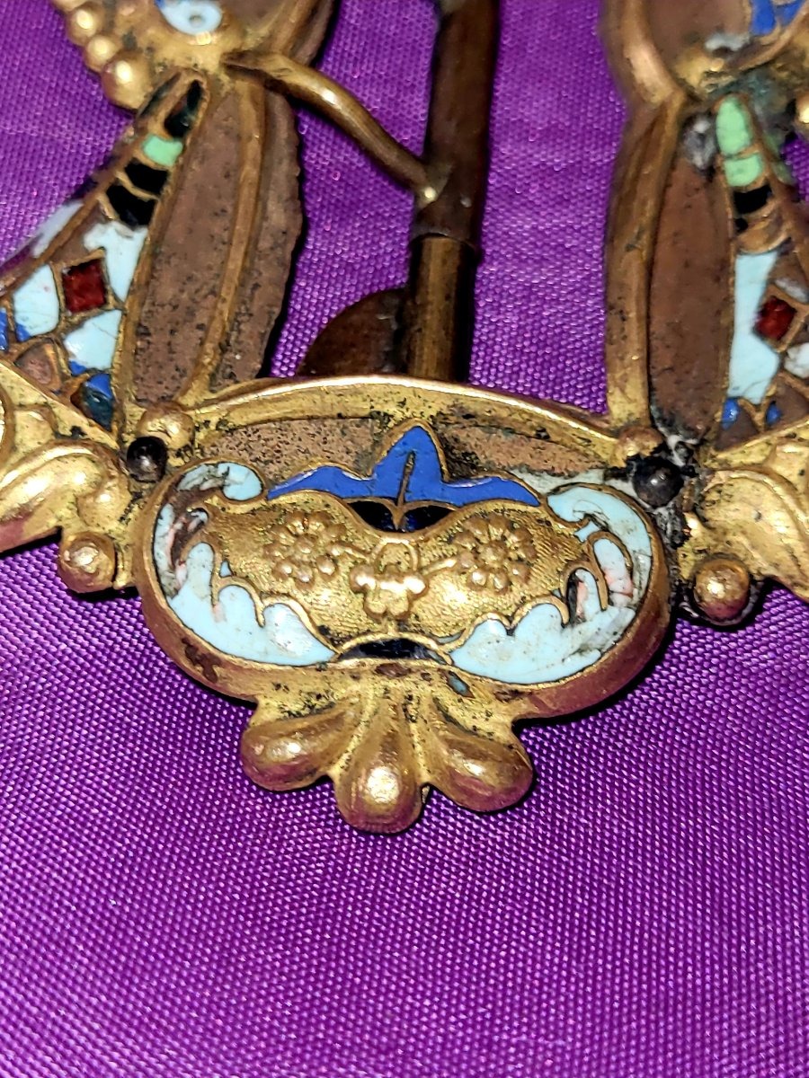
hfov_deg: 53.1
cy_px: 539
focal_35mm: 26
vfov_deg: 67.3
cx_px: 404
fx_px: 810
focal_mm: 5.4
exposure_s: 1/50
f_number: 1.8
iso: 64
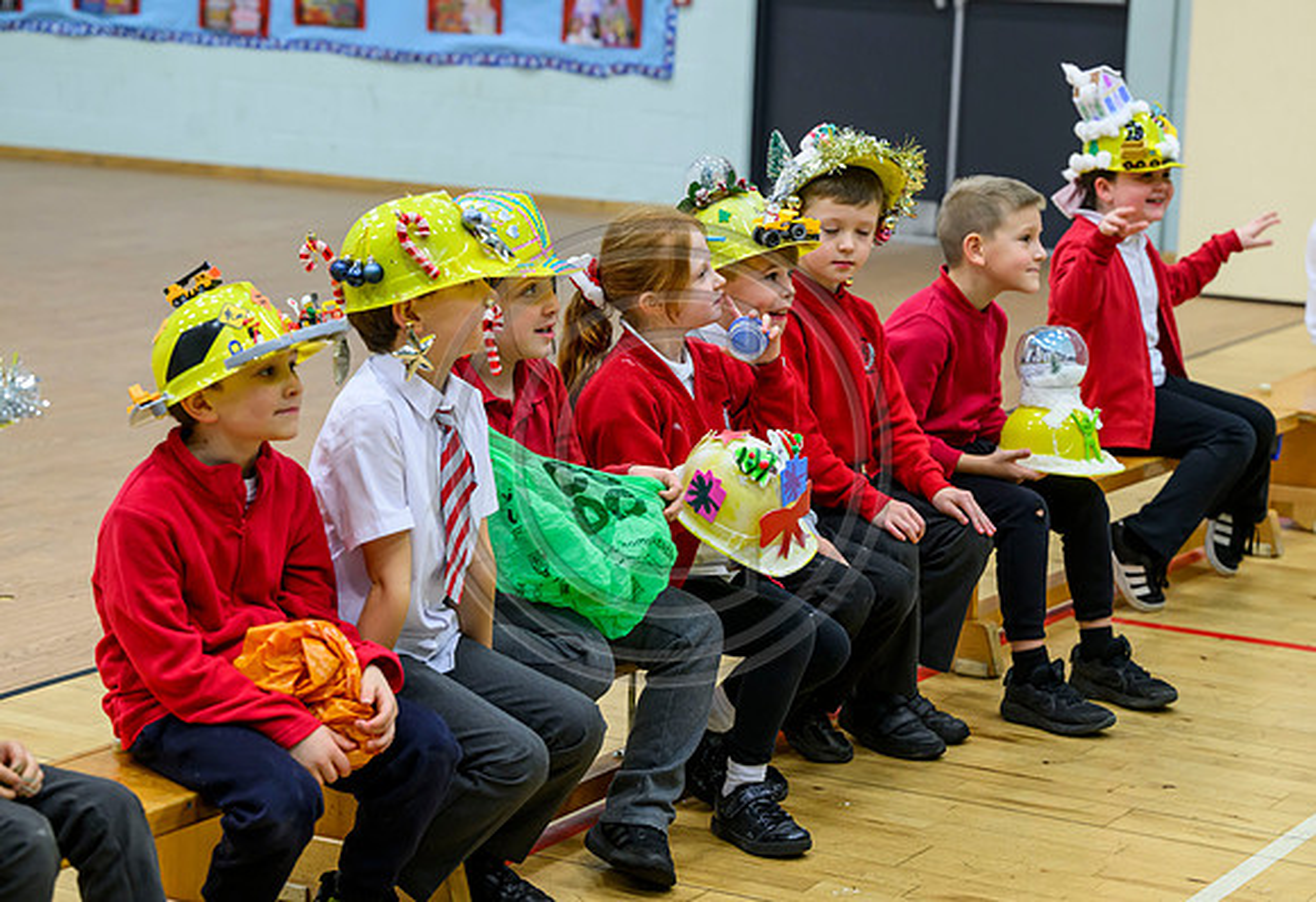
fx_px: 3261
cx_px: 743
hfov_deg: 22.8
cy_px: 406
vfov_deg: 15.7
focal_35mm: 88
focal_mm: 79
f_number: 4
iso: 2000
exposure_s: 1/160
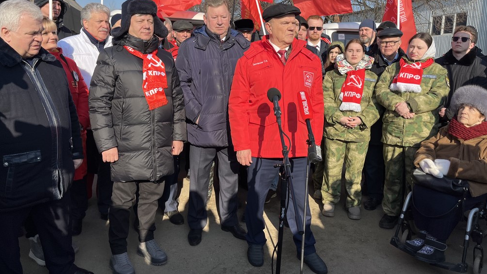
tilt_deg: -8.3
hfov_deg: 66.1
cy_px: 114
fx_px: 375
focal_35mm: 29
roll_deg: -1.7
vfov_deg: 40.1
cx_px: 240
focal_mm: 5.1
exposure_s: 1/3135
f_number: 1.6
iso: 50
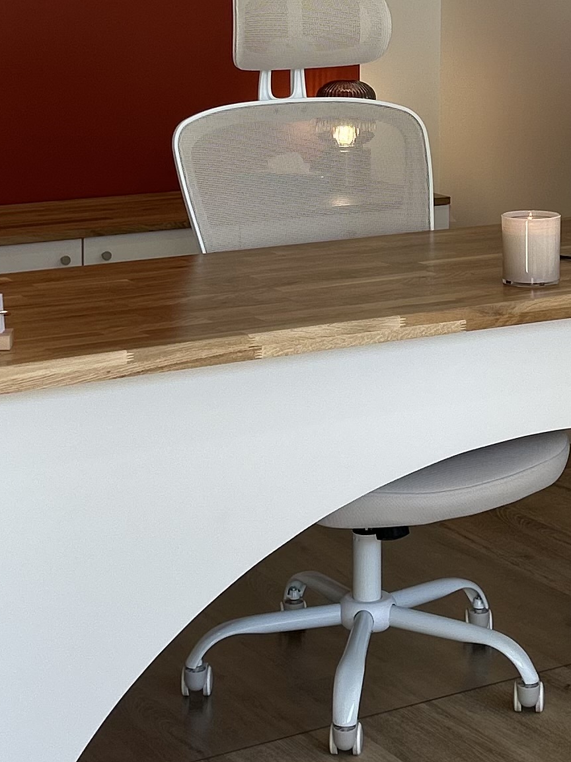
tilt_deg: -6.3
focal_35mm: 91
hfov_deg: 16.2
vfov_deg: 21.1
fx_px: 2001
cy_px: 94
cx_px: 397
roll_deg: -0.5
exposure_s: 1/198
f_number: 1.5
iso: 40
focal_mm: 5.7
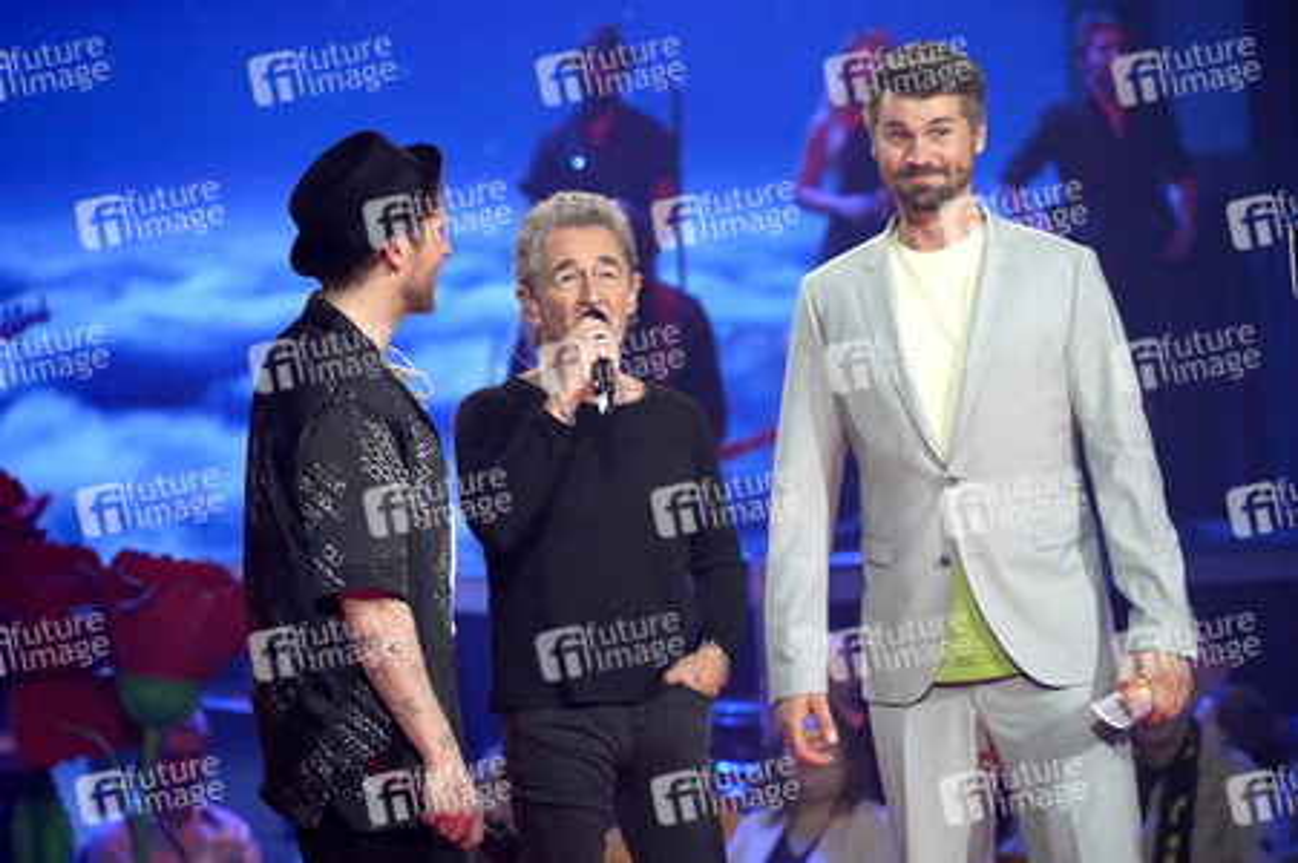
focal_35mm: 200
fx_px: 7206
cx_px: 649
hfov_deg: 10.3
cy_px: 432
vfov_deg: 6.9
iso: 3200
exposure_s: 1/200
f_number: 5.6
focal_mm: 200
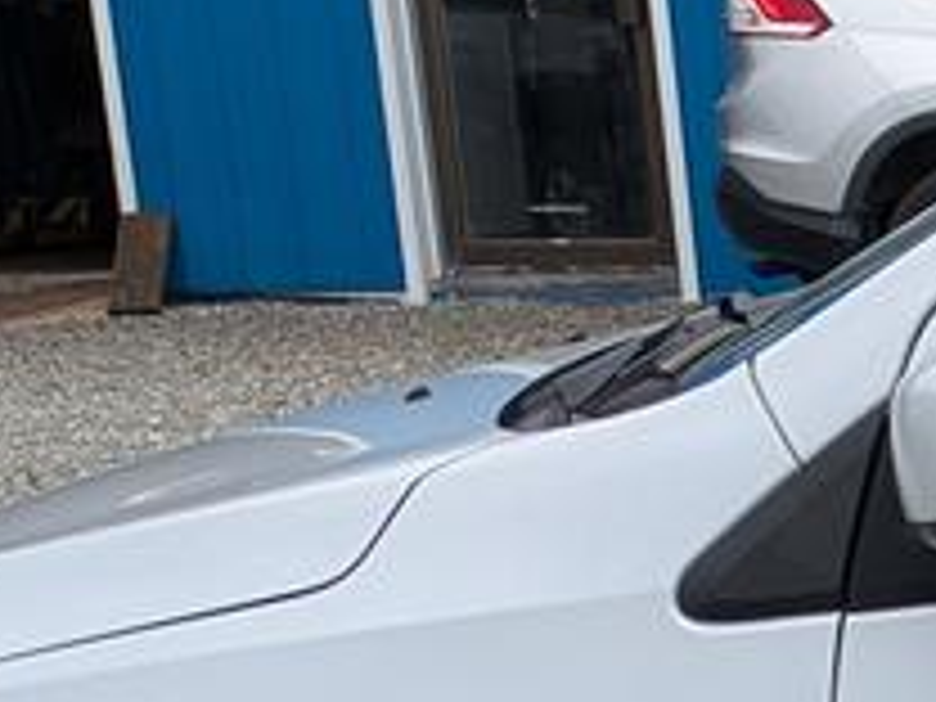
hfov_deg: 11.1
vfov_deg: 9.2
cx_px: 2122
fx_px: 4164
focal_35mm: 154
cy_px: 1242
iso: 47
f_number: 1.89
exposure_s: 1/2028
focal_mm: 5.43
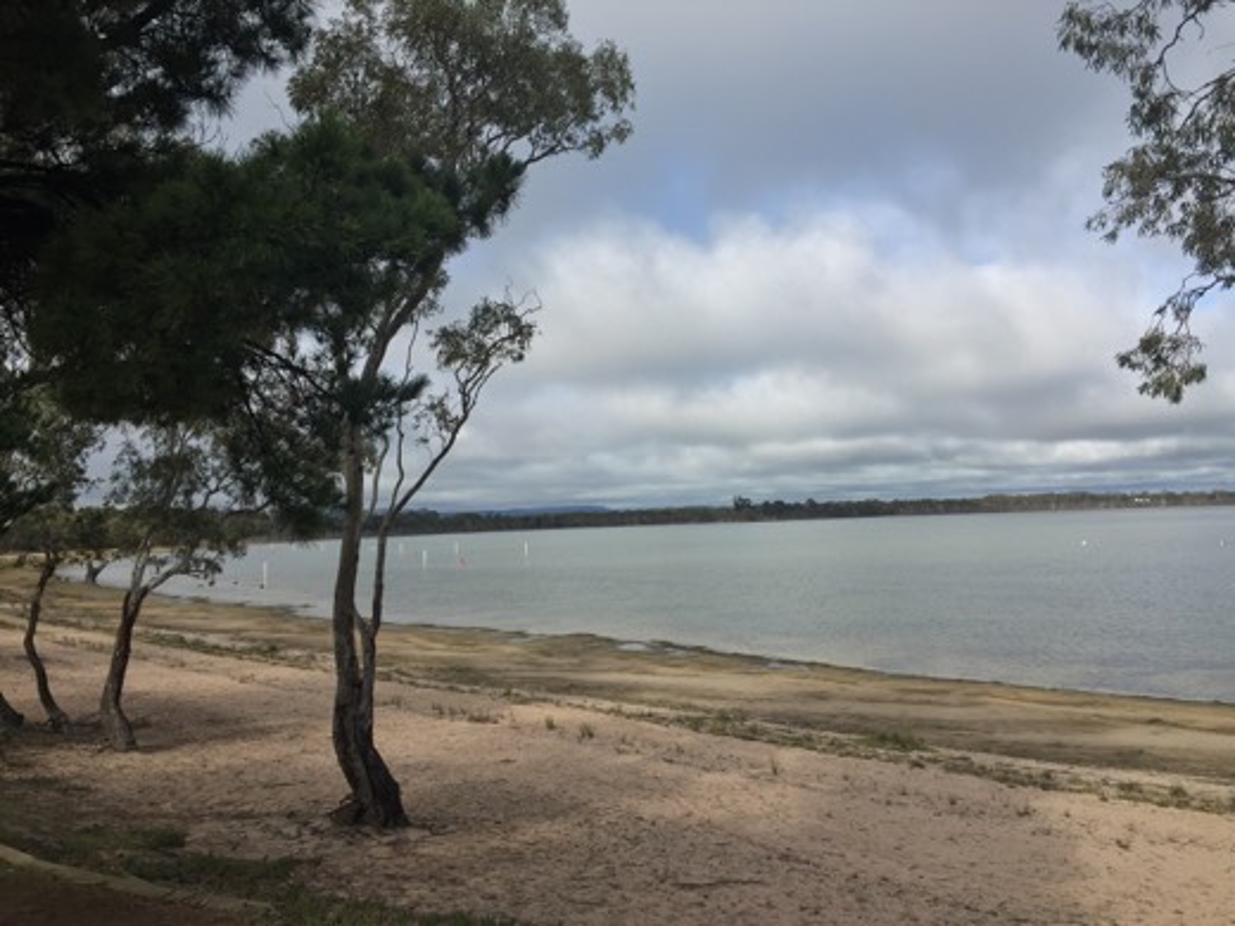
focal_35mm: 29
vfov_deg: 48.2
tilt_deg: +3.0
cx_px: 618
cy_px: 463
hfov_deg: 61.7
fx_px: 1035
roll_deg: +1.3
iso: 32
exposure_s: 1/1980
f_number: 2.2
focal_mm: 4.15
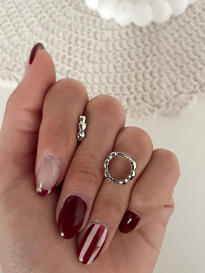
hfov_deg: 53.1
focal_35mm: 26
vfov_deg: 67.3
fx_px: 205
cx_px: 102
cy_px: 136
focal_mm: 4.2
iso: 500
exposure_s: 1/41
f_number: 1.6
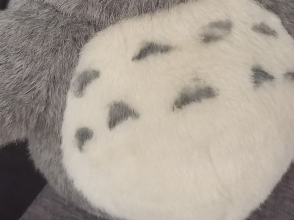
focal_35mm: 64
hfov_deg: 30.2
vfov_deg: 22.1
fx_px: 544
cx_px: 161
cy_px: -2
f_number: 1.9
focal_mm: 6.71
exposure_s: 1/16.7
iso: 5000
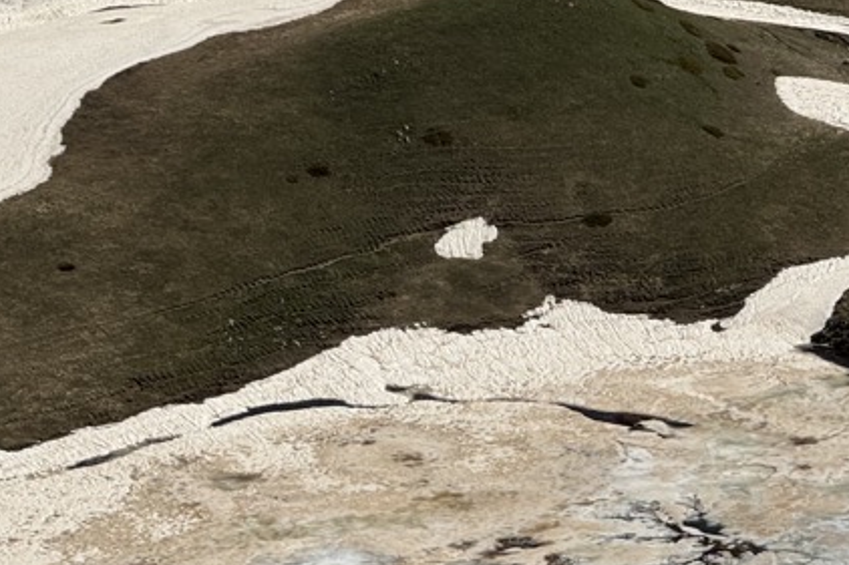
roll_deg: -0.1
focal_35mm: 303
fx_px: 7143
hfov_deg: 6.8
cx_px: 535
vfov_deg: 4.5
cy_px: 458
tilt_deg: -18.9
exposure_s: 1/4651
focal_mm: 15.66
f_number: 2.8
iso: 40
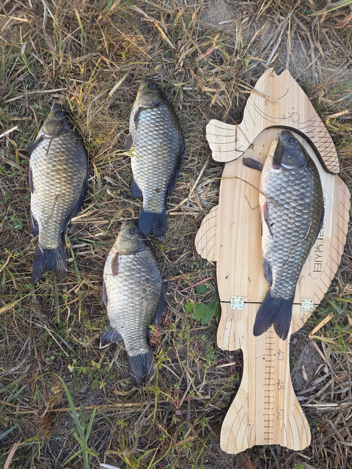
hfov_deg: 58.9
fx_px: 312
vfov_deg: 73.9
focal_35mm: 23
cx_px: 176
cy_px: 234
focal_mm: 6.3
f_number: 1.7
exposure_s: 1/182
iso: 64
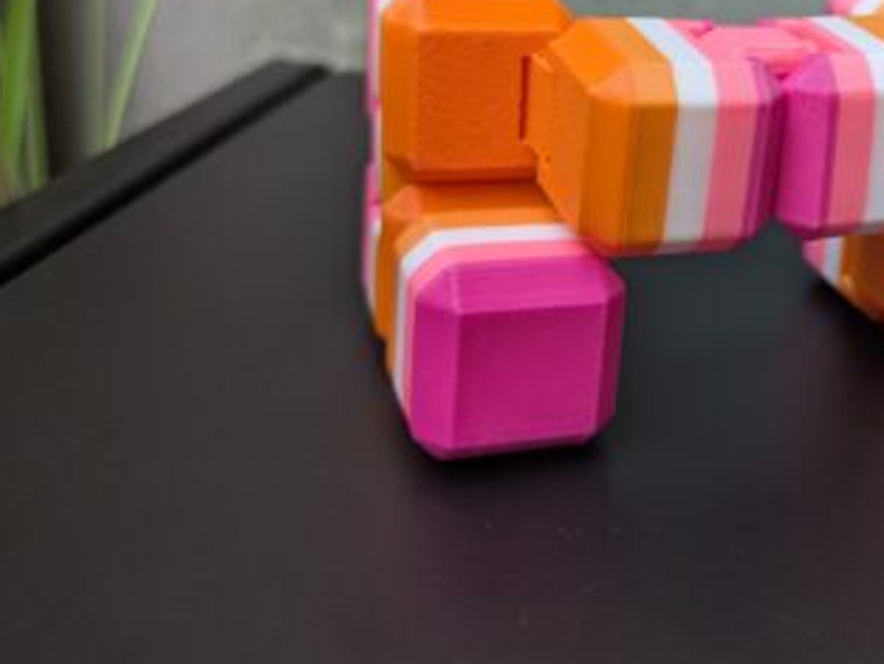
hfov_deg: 37.2
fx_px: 1226
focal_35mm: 48
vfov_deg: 29.7
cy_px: 148
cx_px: 791
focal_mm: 5.43
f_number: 1.89
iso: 143
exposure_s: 1/50
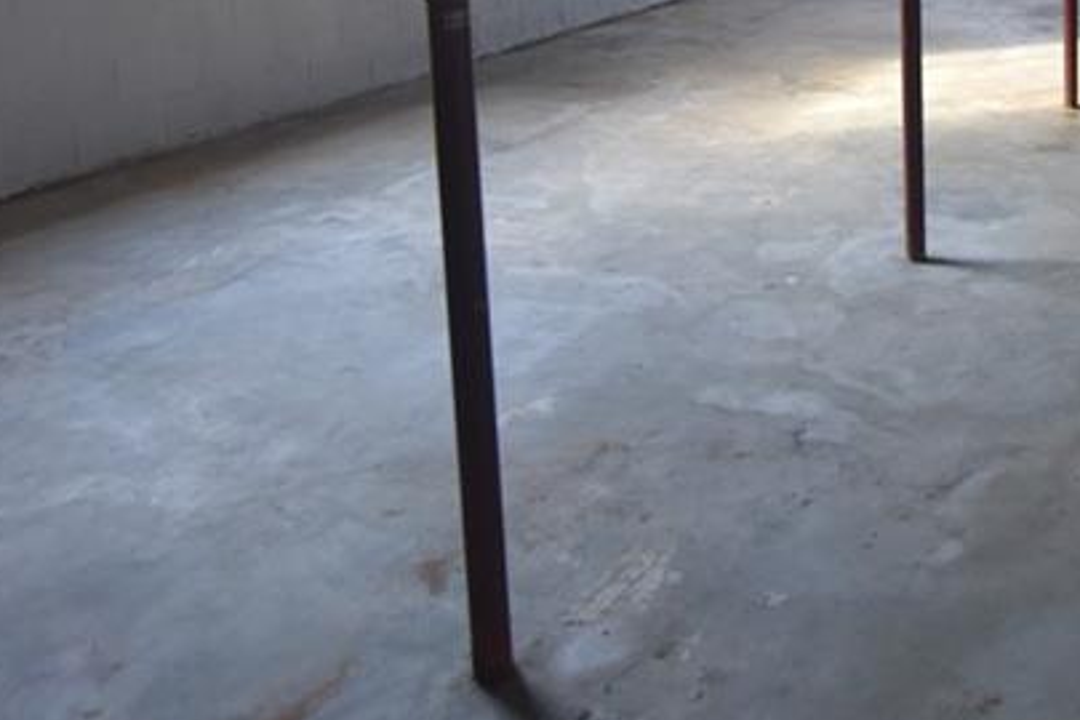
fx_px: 1290
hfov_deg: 40.5
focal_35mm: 43
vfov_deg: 28.8
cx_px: 1048
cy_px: -33
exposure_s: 1/80
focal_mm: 17
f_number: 4.5
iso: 1250
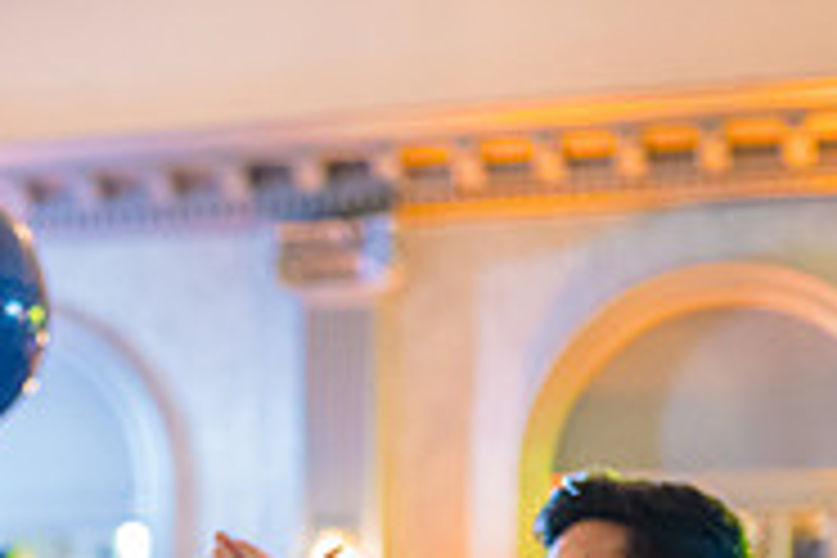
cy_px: 857
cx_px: 22
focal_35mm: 109
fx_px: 2534
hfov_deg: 18.3
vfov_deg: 12.0
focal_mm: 35
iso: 6400
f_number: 1.4
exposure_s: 1/50
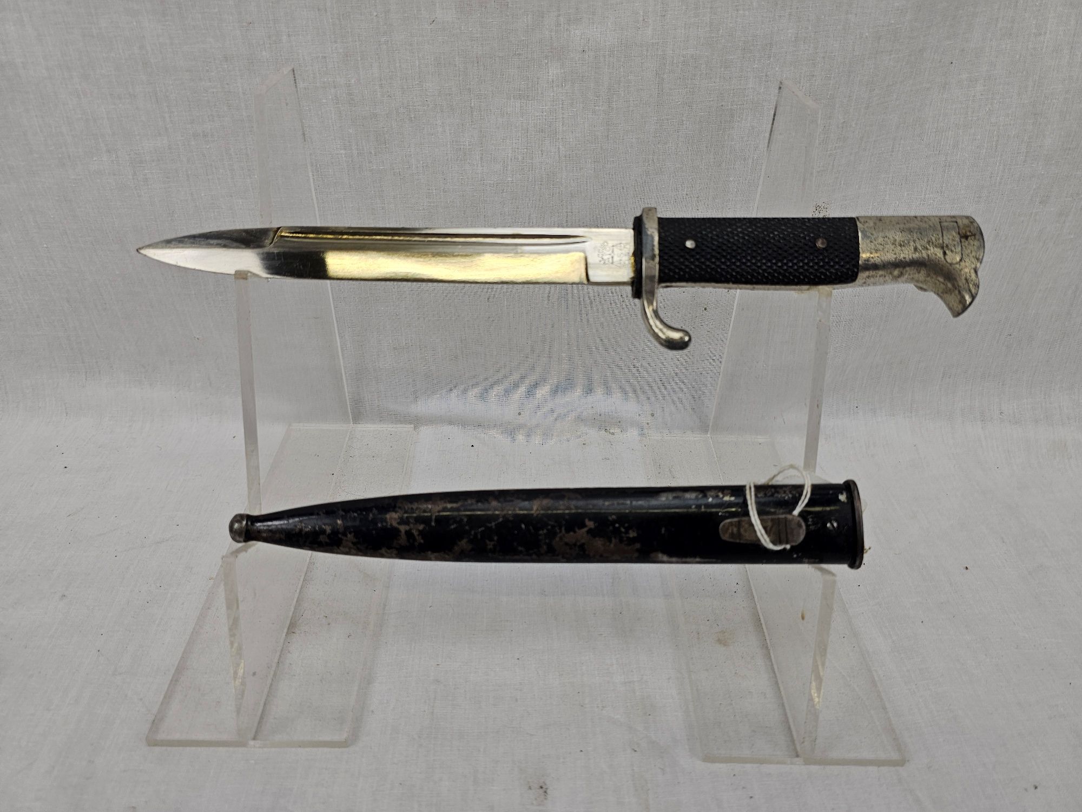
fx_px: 719
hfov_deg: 73.9
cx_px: 541
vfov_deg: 58.9
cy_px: 406
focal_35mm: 23
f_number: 1.7
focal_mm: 6.3
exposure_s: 1/100
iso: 25
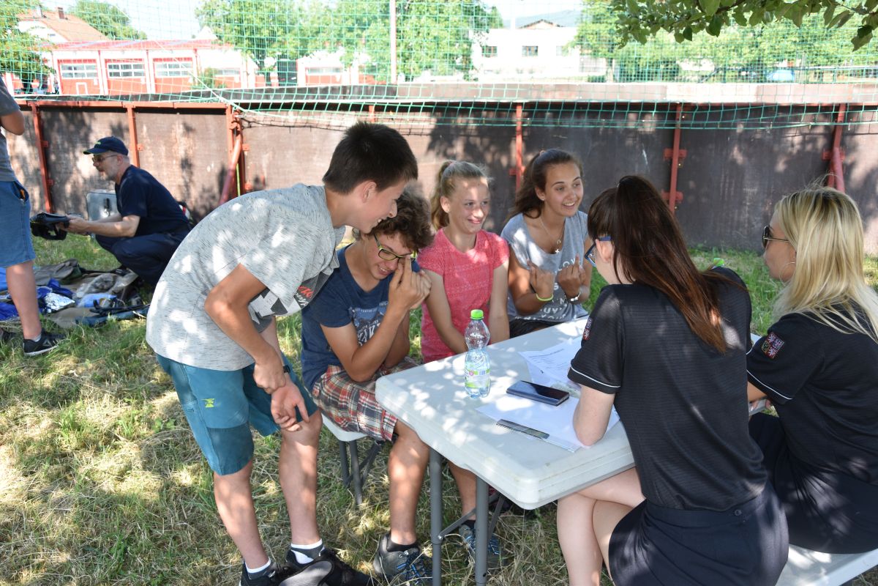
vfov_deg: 41.7
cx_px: 439
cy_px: 293
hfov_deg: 59.5
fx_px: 768
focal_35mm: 32
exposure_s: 1/125
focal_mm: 21
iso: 110
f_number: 5.6
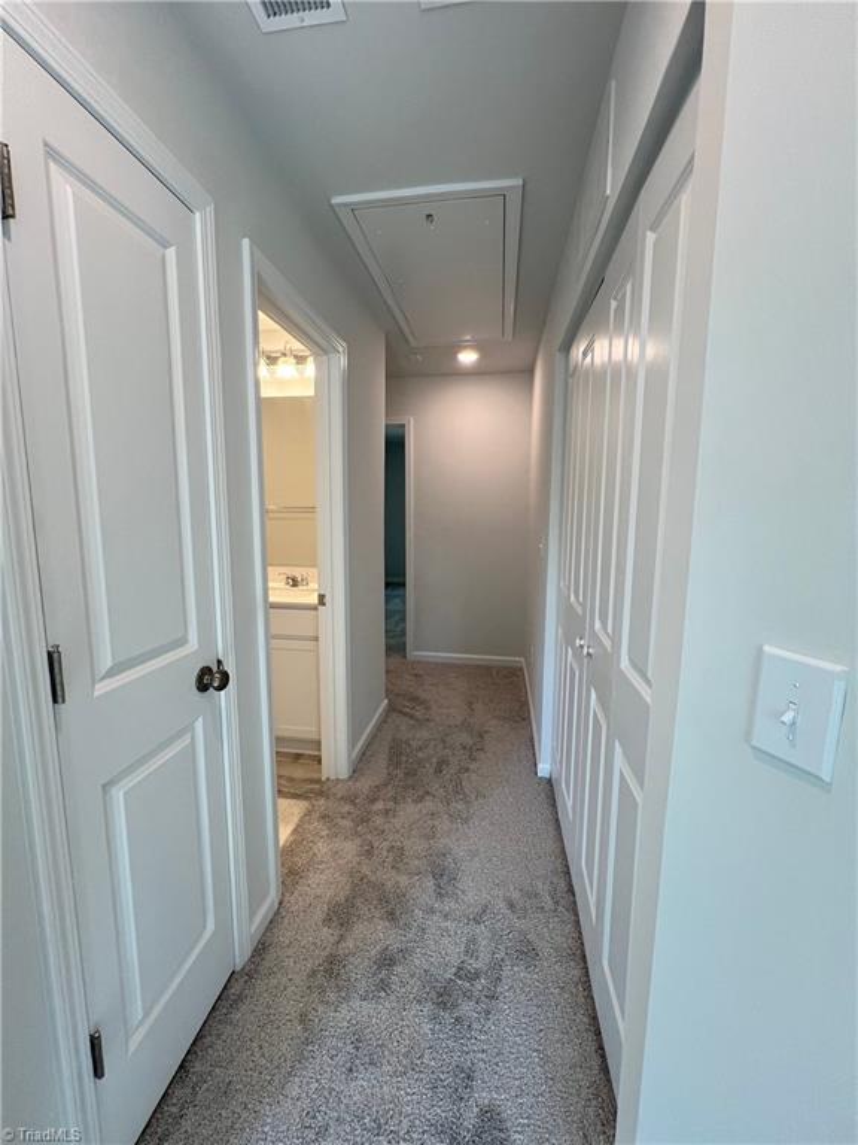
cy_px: 572
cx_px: 429
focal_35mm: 13
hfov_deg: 89.9
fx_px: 430
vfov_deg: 106.2
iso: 125
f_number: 1.8
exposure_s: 1/120
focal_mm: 1.57
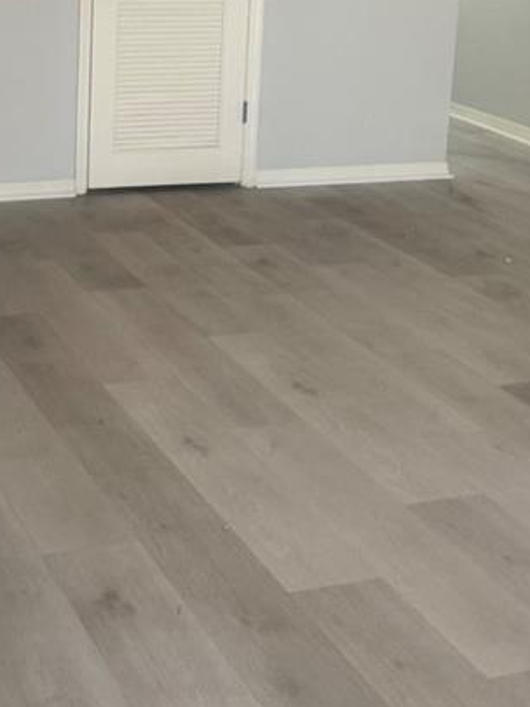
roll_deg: -0.9
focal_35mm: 71
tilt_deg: -9.7
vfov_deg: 26.9
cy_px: 141
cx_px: 155
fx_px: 1451
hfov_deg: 20.6
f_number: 1.78
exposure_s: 1/60
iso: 250
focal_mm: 6.76
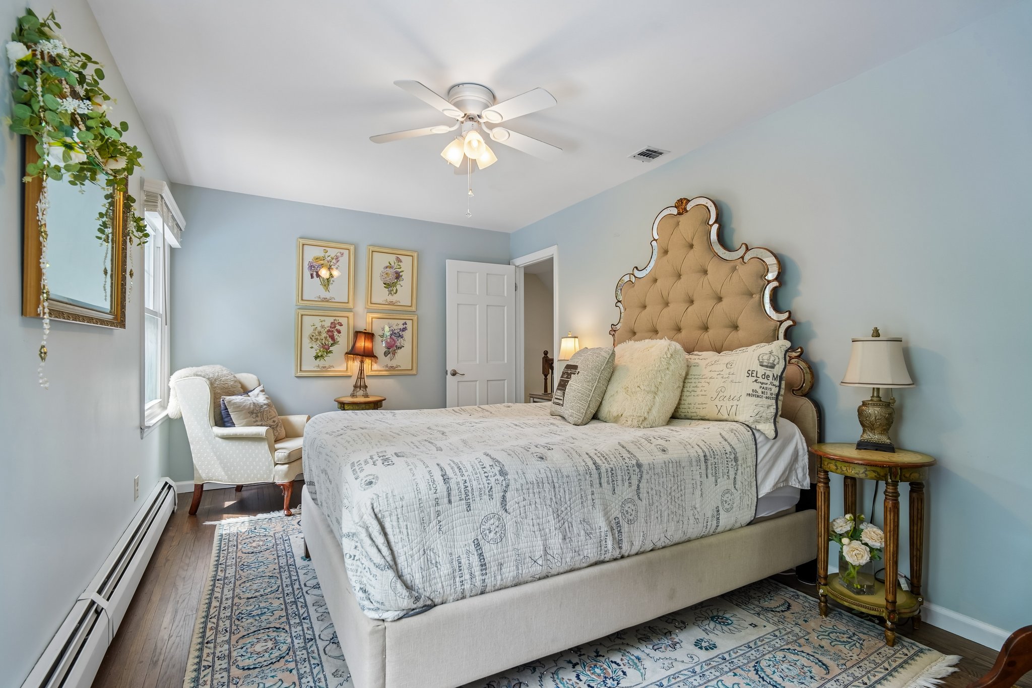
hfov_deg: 96.7
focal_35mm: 16
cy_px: 344
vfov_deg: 73.7
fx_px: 459
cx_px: 516
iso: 400
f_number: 8
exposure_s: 1/20
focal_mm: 16
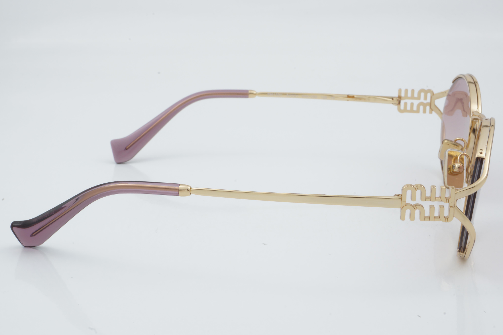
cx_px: 252
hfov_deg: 27.0
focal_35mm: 75
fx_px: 1048
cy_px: 168
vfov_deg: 18.2
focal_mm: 50
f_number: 32
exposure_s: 1/3
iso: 100
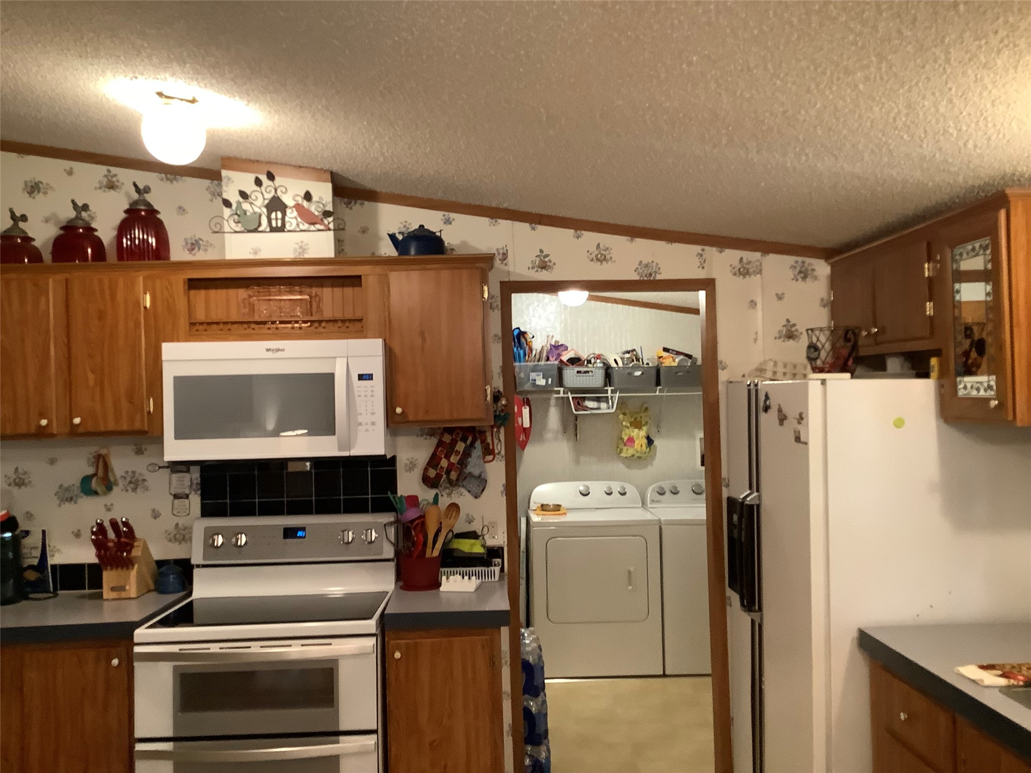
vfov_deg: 45.4
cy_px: 386
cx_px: 516
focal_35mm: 31
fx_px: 923
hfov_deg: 58.4
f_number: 2.4
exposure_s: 1/40
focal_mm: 3.3
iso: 250
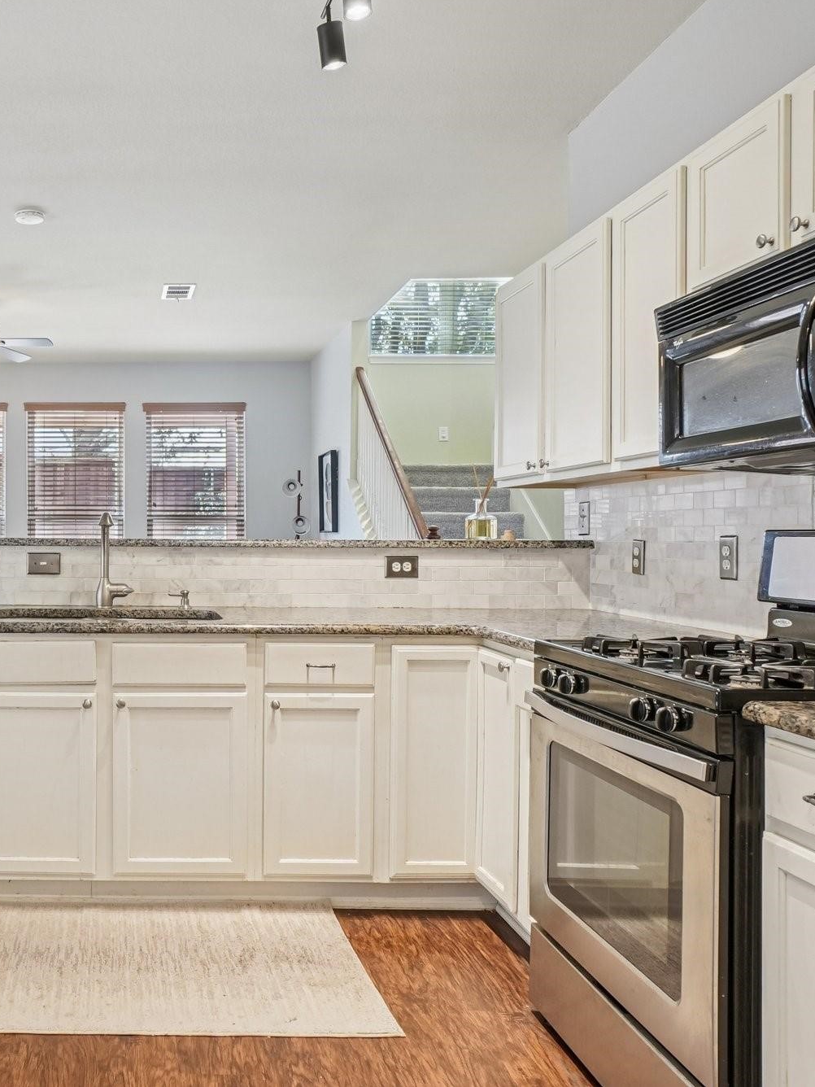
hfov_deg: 45.4
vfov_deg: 63.4
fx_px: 879
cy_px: 533
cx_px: 92
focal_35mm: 28
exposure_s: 1/13
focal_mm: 13
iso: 400
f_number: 8
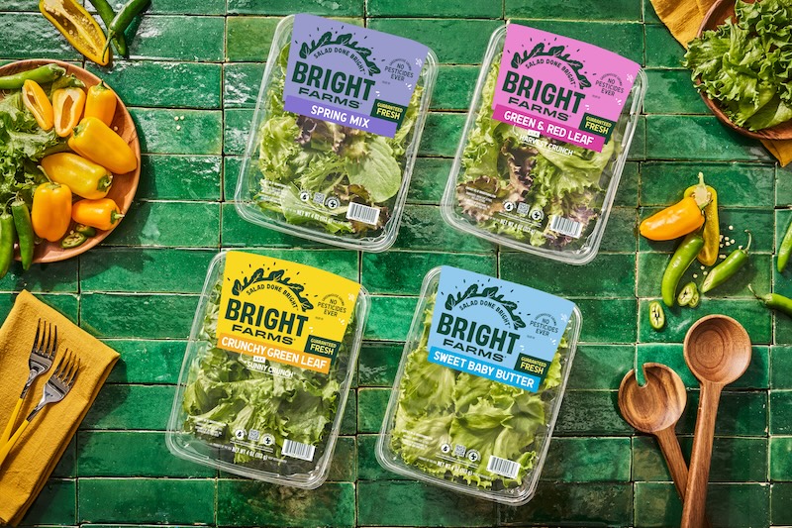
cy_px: 264
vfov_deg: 33.4
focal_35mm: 40
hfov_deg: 48.5
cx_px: 396
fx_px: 880
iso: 400
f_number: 18
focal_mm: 40
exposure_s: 1/200
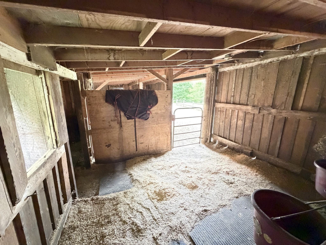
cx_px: 163
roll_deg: +1.0
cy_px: 122
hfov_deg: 102.1
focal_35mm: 14
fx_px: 132
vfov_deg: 85.7
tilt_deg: -12.4
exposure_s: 1/56
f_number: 2.2
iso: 1250
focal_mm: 2.22
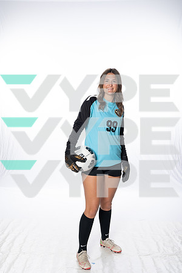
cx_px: 91
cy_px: 136
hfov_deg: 27.0
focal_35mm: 50
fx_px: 379
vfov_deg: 39.6
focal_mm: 50
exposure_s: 1/250
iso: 800
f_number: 8
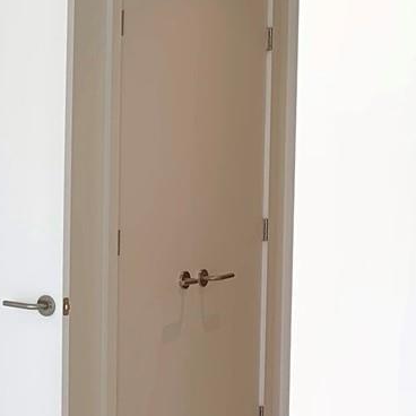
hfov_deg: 15.6
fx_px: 1360
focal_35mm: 100
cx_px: -262
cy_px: 260
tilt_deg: -3.4
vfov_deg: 17.4
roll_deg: +0.0
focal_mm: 4.25
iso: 25
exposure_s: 1/120
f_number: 1.8
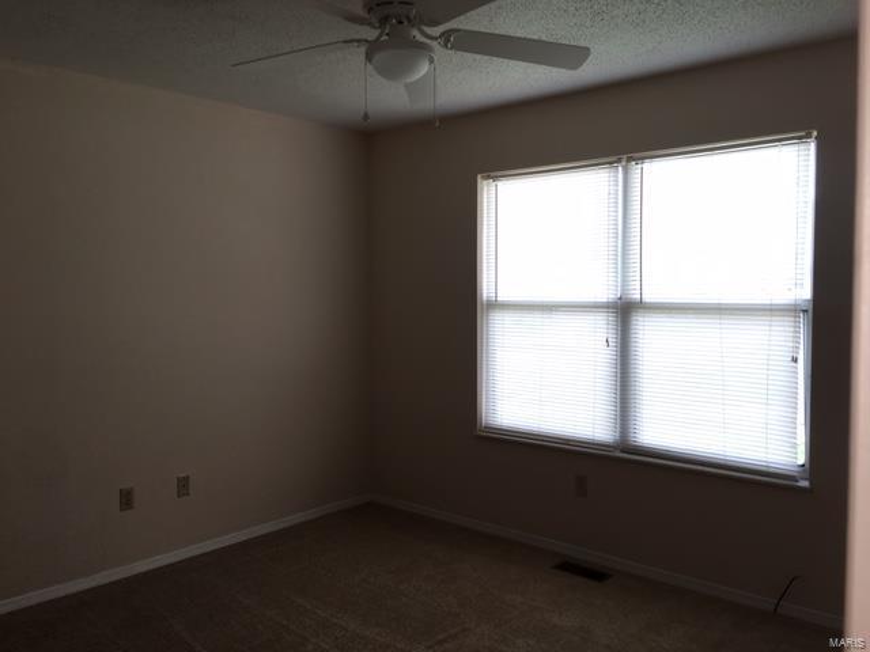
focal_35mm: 29
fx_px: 729
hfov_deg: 61.7
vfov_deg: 48.2
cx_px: 435
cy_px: 326
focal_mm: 4.15
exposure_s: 1/48
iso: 25
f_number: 2.2
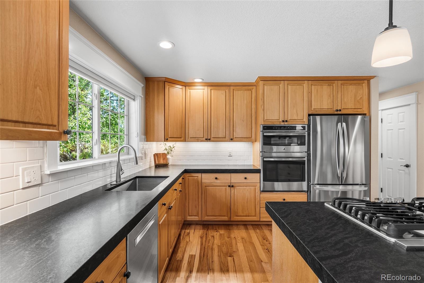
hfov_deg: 95.0
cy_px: 142
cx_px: 212
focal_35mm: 16
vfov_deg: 72.1
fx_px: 194
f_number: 8
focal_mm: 16.5
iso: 200
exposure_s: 1/2
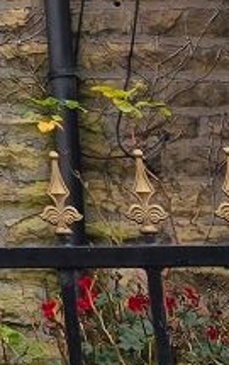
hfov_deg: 4.6
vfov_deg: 8.5
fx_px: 2309
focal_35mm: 232
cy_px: -373
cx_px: -1031
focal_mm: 6.3
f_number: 1.7
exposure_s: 1/180
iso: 16
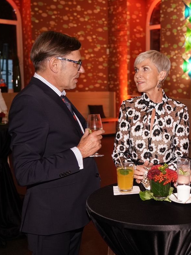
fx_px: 368
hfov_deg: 28.0
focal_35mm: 50
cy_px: 127
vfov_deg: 38.2
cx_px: 171
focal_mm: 34
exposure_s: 1/25
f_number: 4
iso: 2500
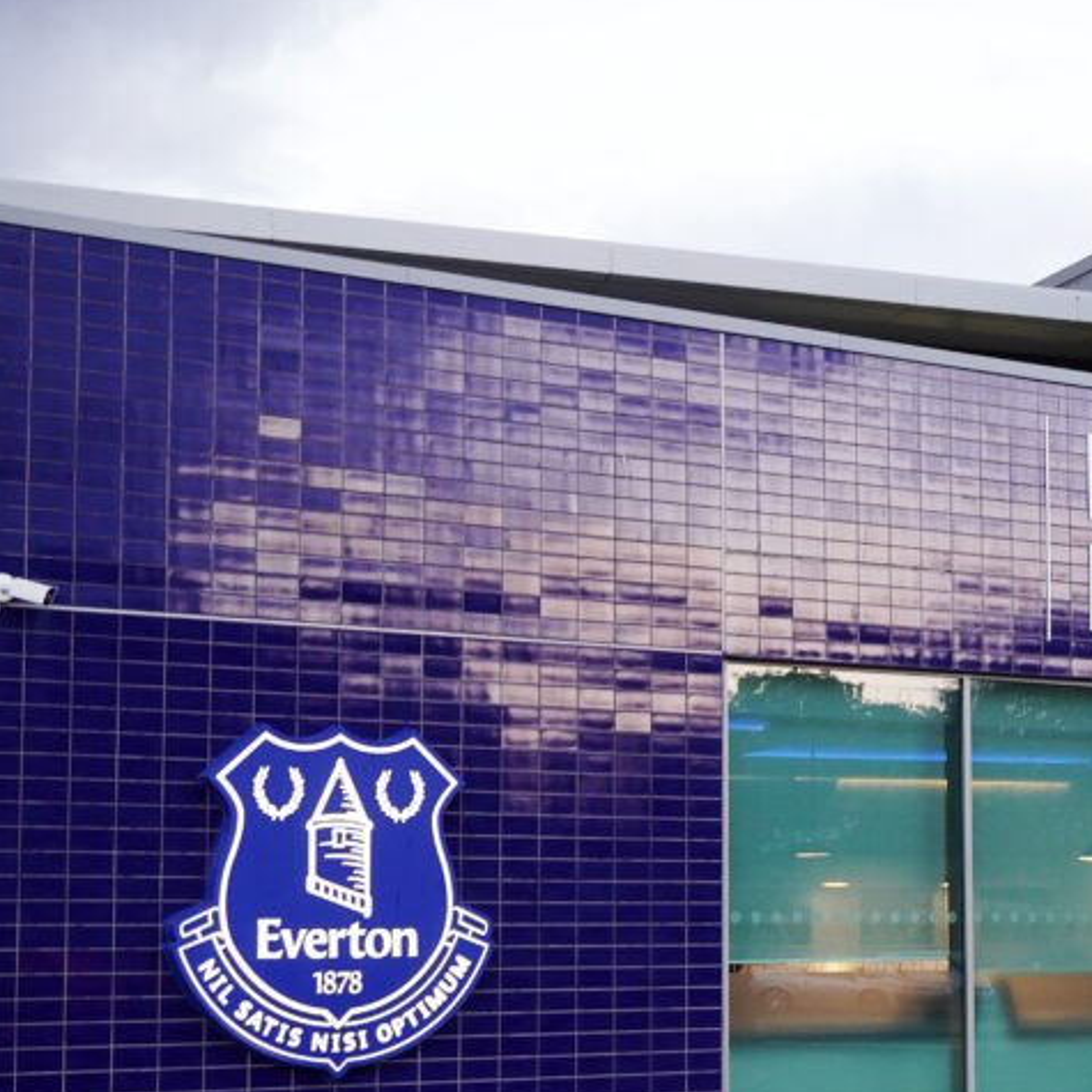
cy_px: 695
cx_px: 936
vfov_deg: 22.4
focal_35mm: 77
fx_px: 2748
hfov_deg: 22.1
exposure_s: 1/60
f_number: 4.5
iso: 500
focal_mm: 28
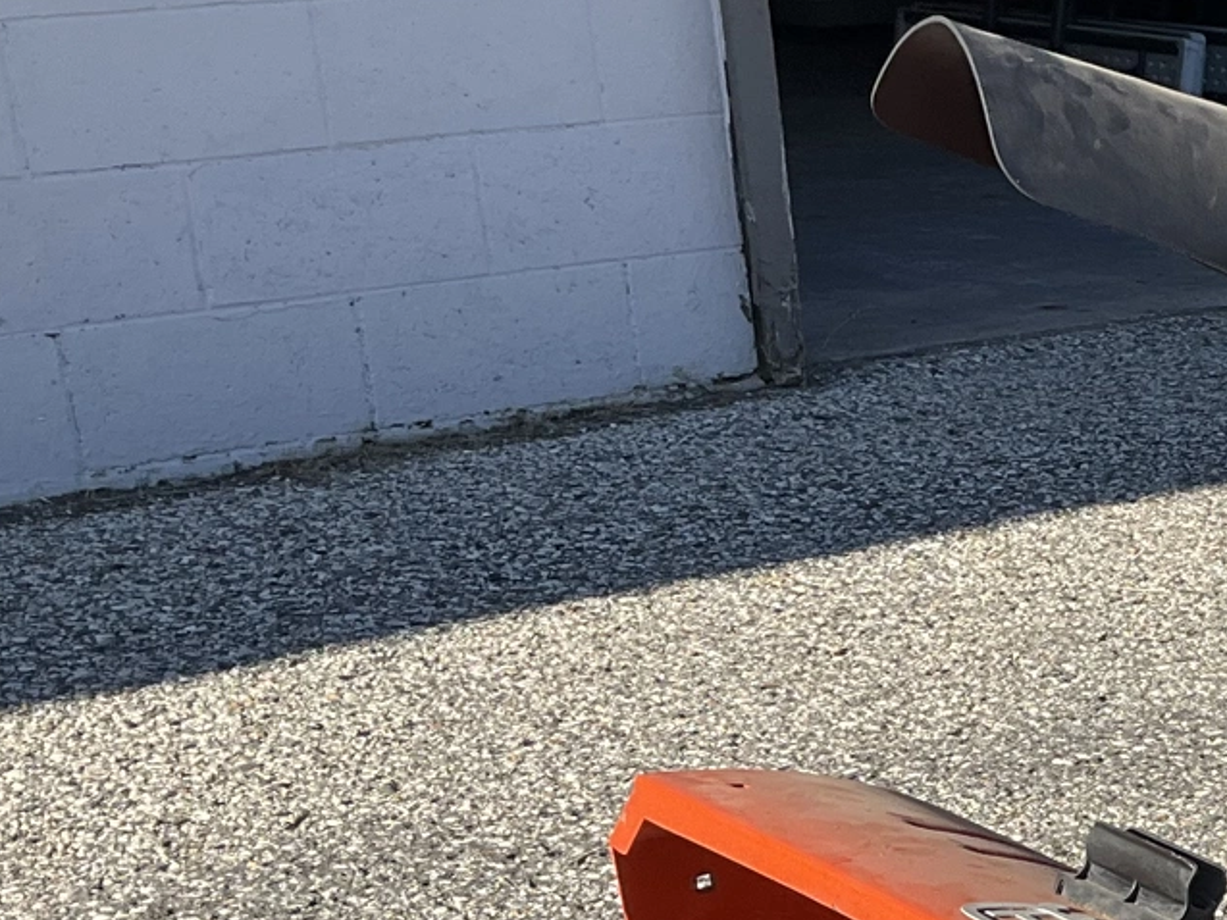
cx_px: 1666
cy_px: 853
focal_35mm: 91
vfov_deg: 16.0
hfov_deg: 19.6
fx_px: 3226
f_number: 1.8
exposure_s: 1/1168
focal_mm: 3
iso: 25
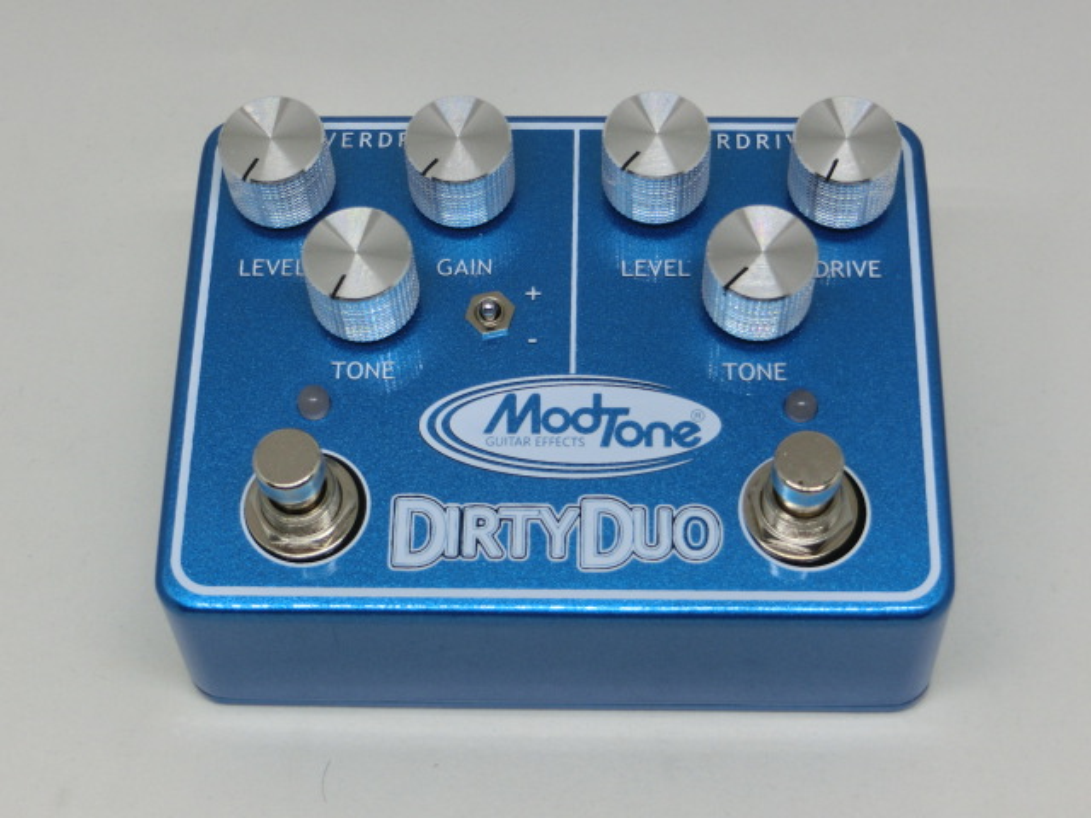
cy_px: 409
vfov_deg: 21.0
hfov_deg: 27.8
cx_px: 546
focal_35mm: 70
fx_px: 2206
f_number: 5.2
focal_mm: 12.4
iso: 125
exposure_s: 1/125
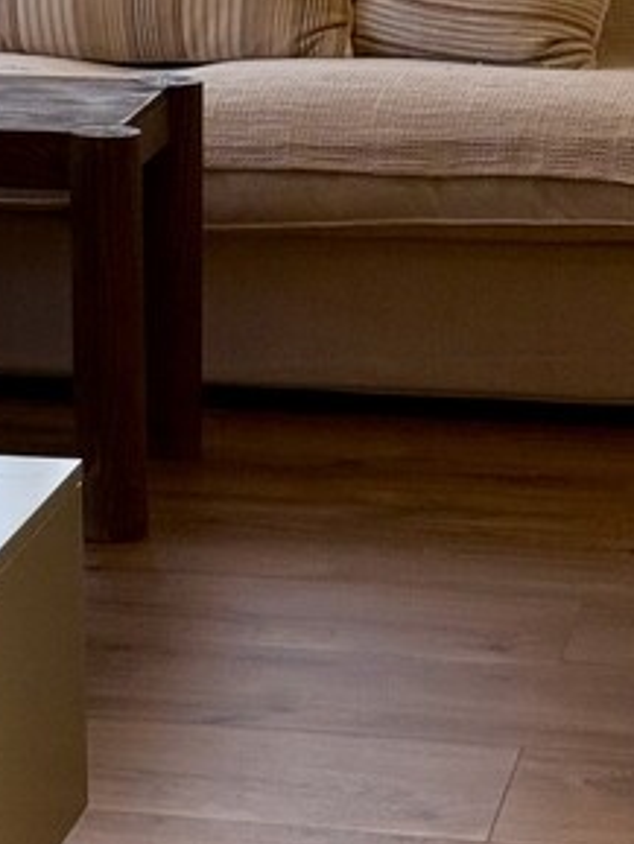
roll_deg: +0.4
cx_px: -137
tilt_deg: -1.1
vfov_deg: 11.1
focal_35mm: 170
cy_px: -491
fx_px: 4148
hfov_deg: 8.6
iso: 50
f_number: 1.78
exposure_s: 1/138
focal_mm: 6.76
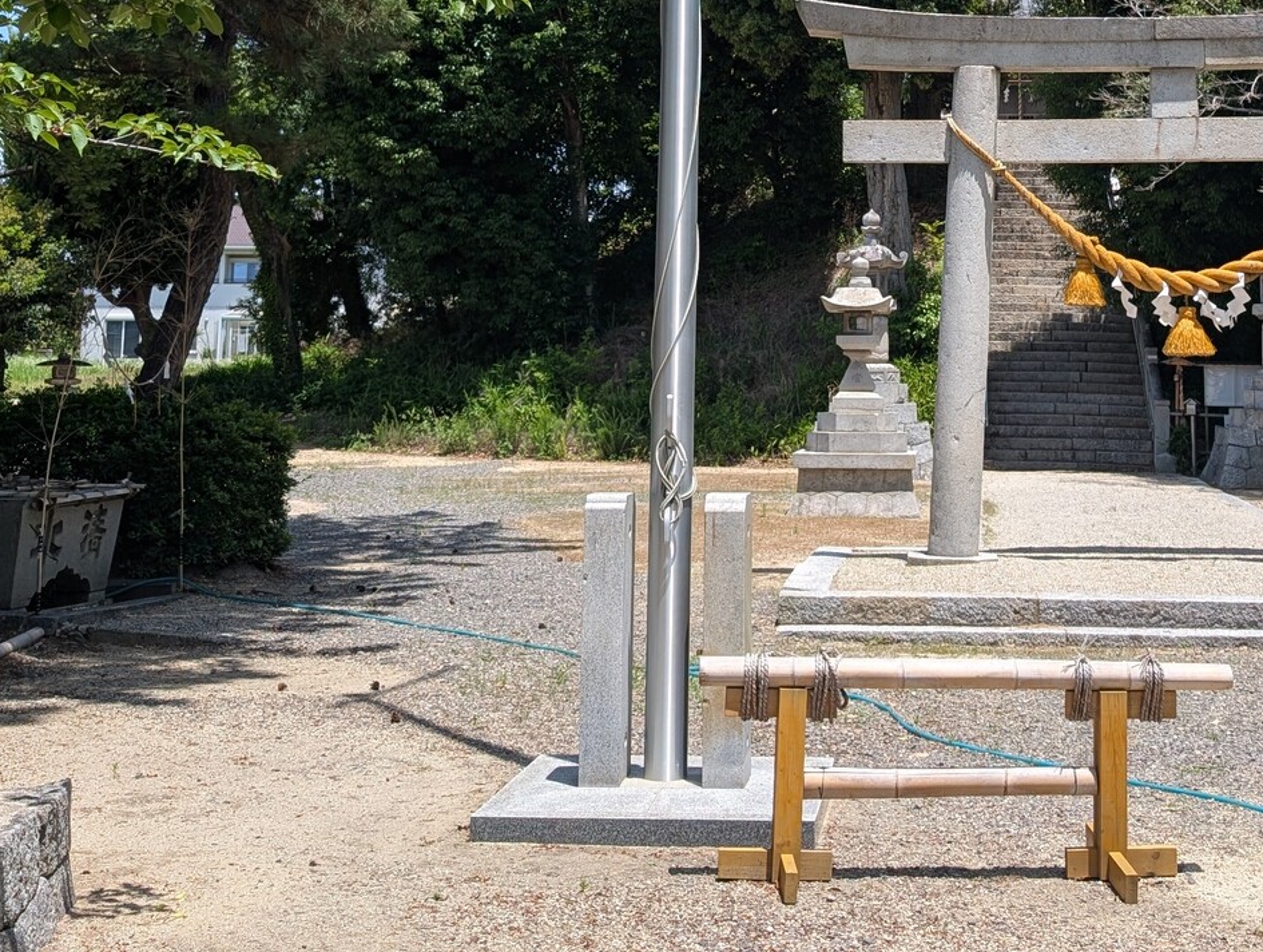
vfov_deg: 26.9
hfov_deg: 36.4
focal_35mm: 52
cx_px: 839
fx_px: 1900
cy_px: 47
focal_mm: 6.9
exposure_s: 1/676
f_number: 1.68
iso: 21
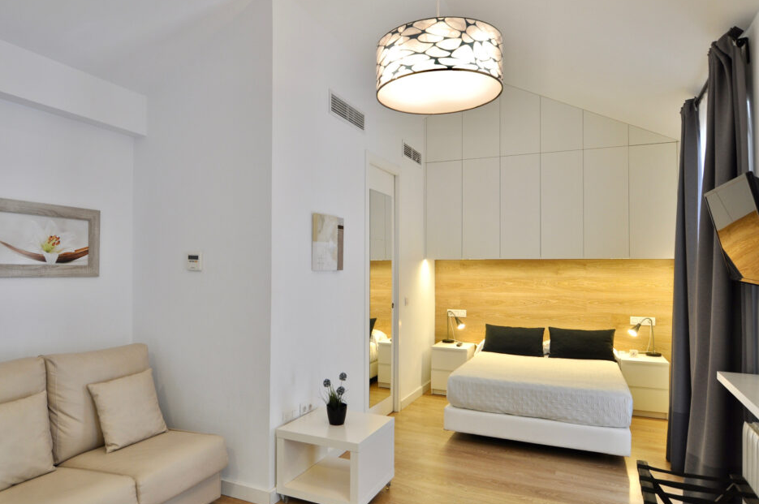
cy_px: 257
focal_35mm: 23
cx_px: 356
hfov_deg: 76.1
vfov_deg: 55.0
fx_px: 484
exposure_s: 1/20
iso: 250
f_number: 5.6
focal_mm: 14
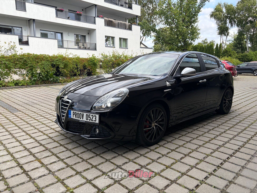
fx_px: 193
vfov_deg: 53.1
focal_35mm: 26
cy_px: 96
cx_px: 128
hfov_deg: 67.3
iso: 64
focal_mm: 5.96
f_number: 1.6
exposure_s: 1/1263
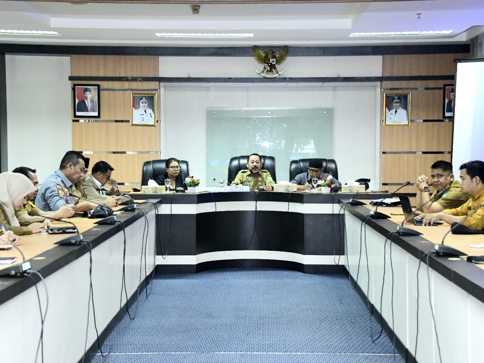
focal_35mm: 70
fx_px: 979
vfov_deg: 21.0
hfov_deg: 27.8
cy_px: 184
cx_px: 243
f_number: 5
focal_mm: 62
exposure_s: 1/200
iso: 6400
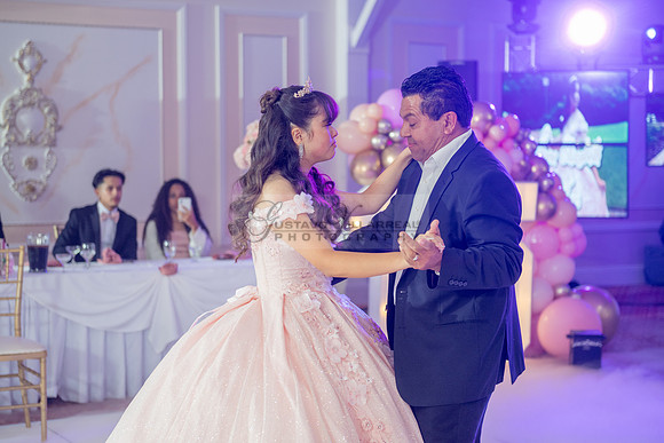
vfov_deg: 19.5
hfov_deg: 28.8
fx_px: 1291
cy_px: 222
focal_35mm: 70
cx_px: 332
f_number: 2.8
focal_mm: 70
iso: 400
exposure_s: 1/100
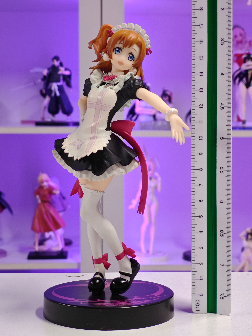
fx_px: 777
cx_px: 126
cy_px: 168
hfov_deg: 18.4
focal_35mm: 80
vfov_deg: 24.4
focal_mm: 7.48
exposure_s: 1/17.6
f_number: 2.4
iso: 400
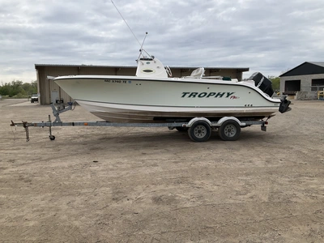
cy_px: 122
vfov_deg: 48.2
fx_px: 271
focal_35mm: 29
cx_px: 162
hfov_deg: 61.7
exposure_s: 1/2058
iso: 25
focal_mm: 3
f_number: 1.8
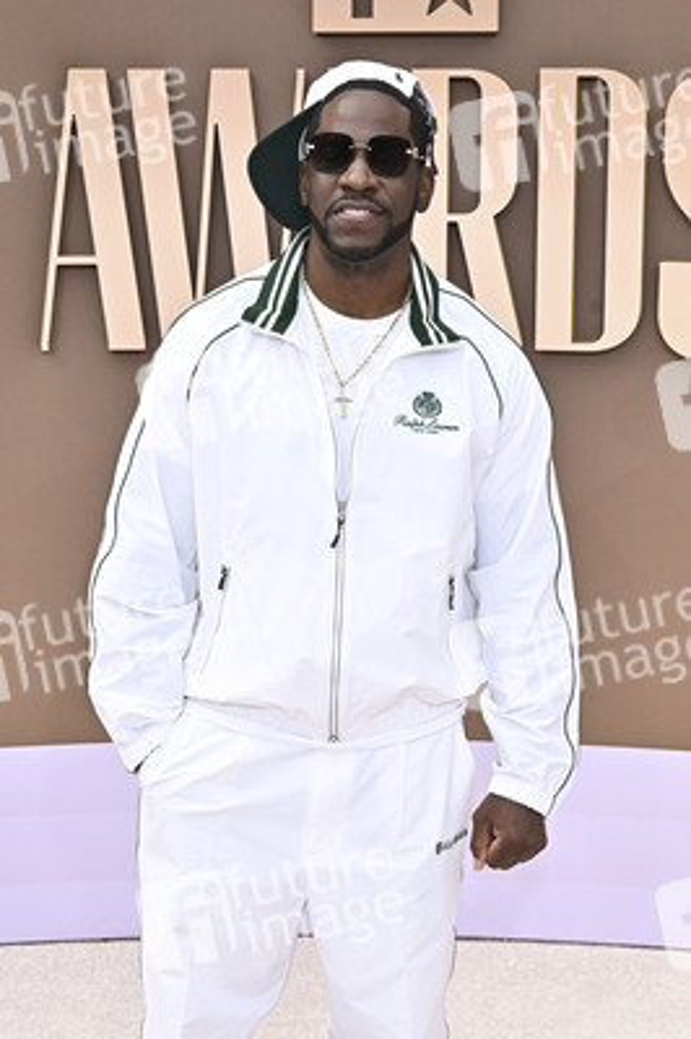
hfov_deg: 25.0
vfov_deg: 36.9
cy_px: 520
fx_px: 1557
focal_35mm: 54
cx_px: 346
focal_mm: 54
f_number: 10
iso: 400
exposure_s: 1/320
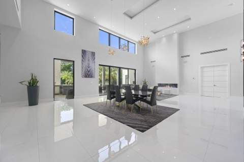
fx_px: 95
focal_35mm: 14
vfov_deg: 81.1
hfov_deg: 104.3
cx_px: 122
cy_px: 81
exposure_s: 1/6
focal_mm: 14
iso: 100
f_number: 9
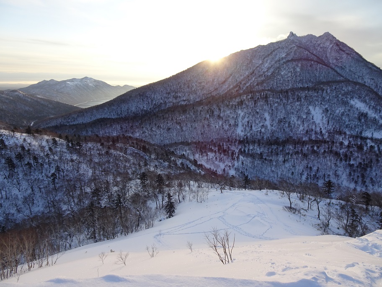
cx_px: 191
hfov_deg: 71.6
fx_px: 265
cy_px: 144
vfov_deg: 56.8
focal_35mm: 24
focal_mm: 4.1
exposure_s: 1/400
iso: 80
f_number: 3.5
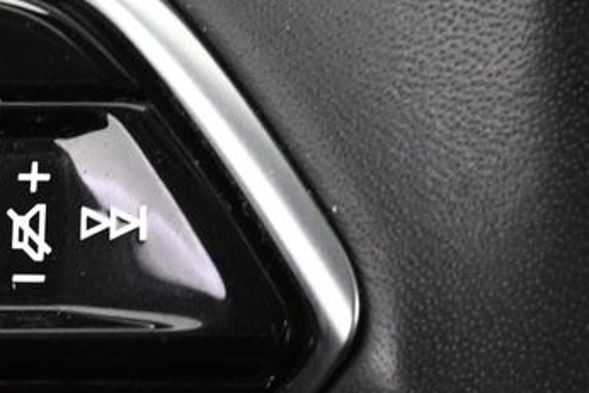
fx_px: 2641
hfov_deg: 12.5
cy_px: 68
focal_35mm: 161
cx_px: -100
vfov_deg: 8.5
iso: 4000
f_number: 4.2
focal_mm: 23
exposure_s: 1/30
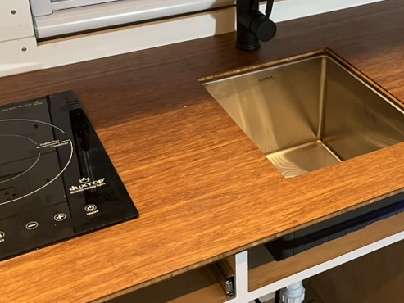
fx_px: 630
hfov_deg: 35.1
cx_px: 279
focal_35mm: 54
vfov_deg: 26.9
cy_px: 98
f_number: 1.6
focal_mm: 5.1
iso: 400
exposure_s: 1/44
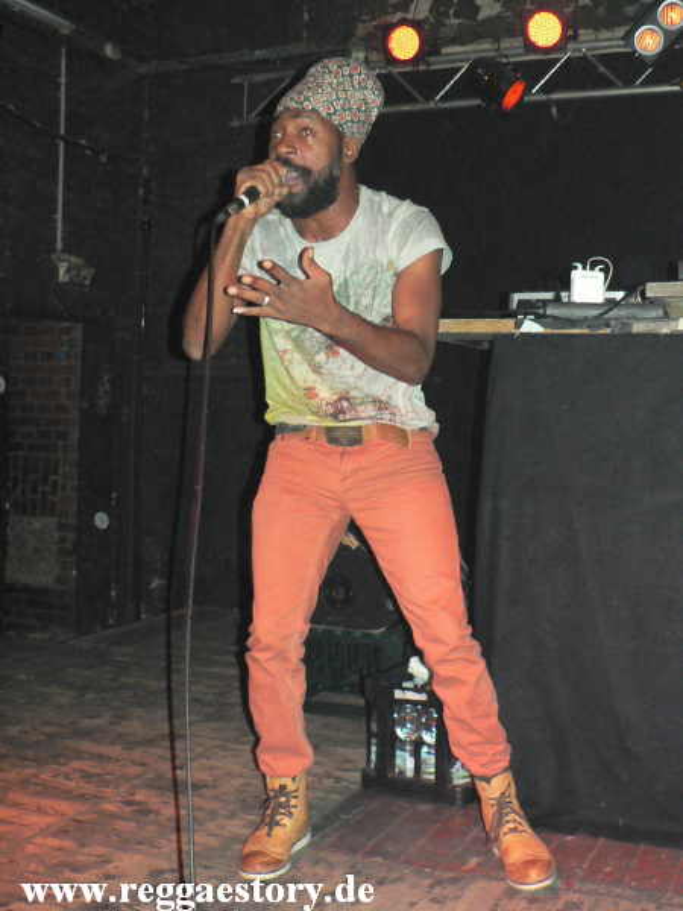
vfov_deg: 52.6
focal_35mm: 35
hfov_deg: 40.7
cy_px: 456
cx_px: 342
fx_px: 921
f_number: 2.8
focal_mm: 6
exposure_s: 1/60
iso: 400
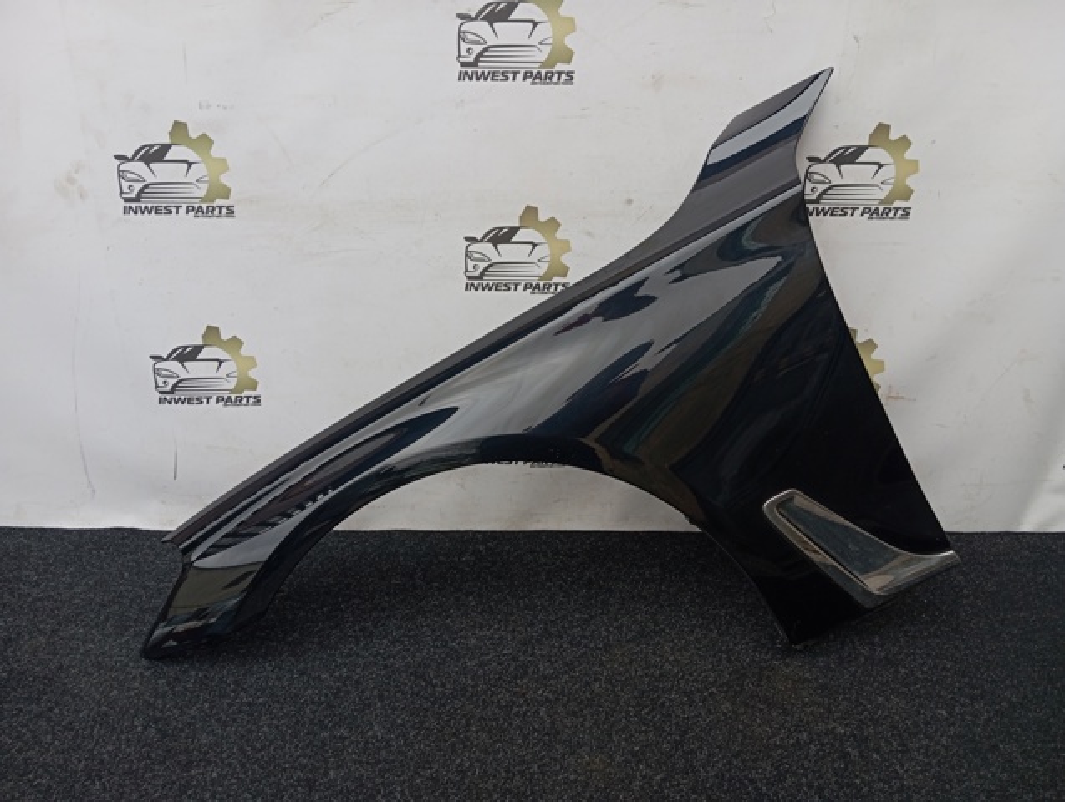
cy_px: 401
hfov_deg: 63.4
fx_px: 863
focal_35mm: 28
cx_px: 532
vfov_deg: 49.9
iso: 81
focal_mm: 4.22
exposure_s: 1/50
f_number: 1.8
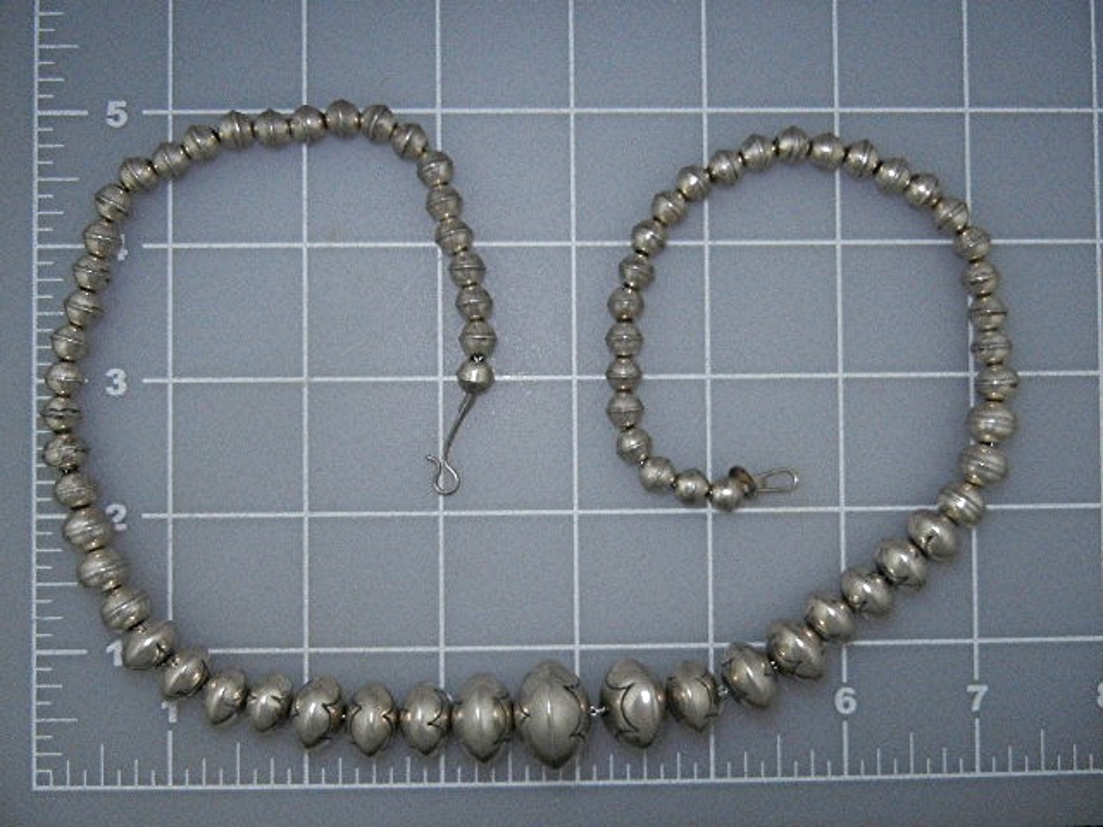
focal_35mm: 34
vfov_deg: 41.8
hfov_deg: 54.0
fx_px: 1083
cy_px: 414
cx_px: 552
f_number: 7.2
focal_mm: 6.2
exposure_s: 1/30
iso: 800
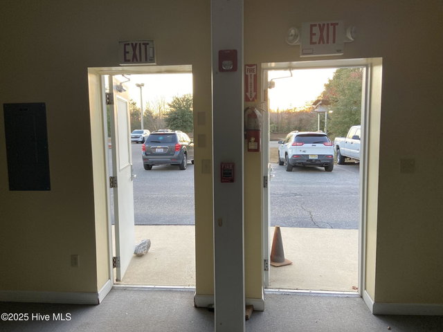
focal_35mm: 26
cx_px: 222
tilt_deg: -6.1
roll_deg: +0.6
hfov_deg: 67.3
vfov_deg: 53.1
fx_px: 333
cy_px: 166
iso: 100
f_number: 1.8
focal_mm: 4.25
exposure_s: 1/122
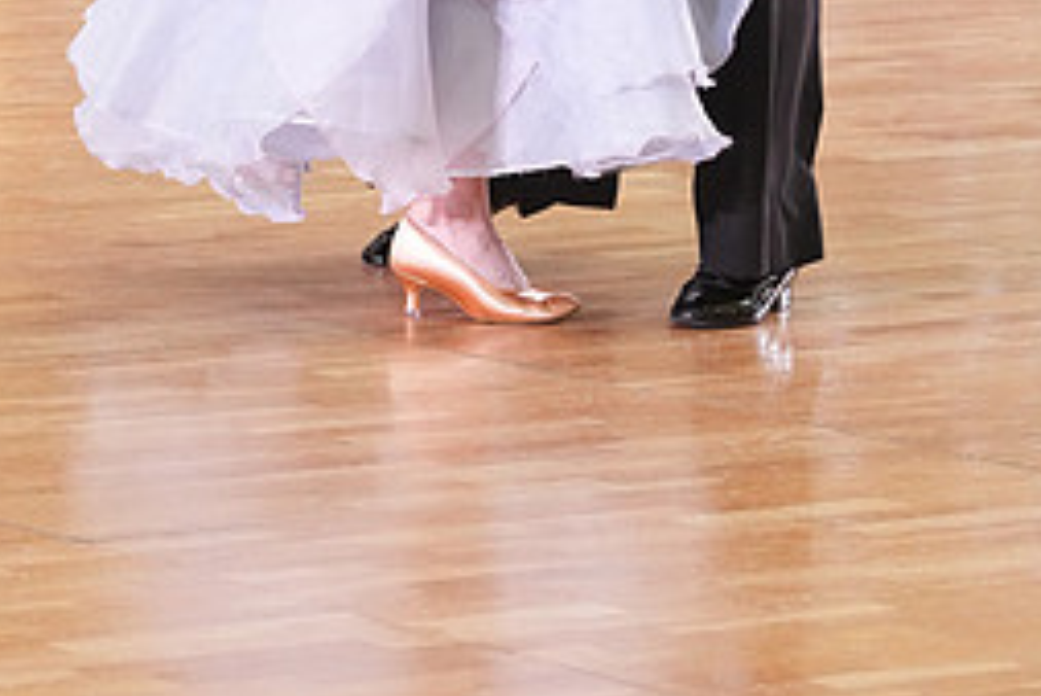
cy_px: -362
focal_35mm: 316
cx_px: 533
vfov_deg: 4.3
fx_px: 9143
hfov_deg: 6.5
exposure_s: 1/200
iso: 4000
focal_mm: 138
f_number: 5.6
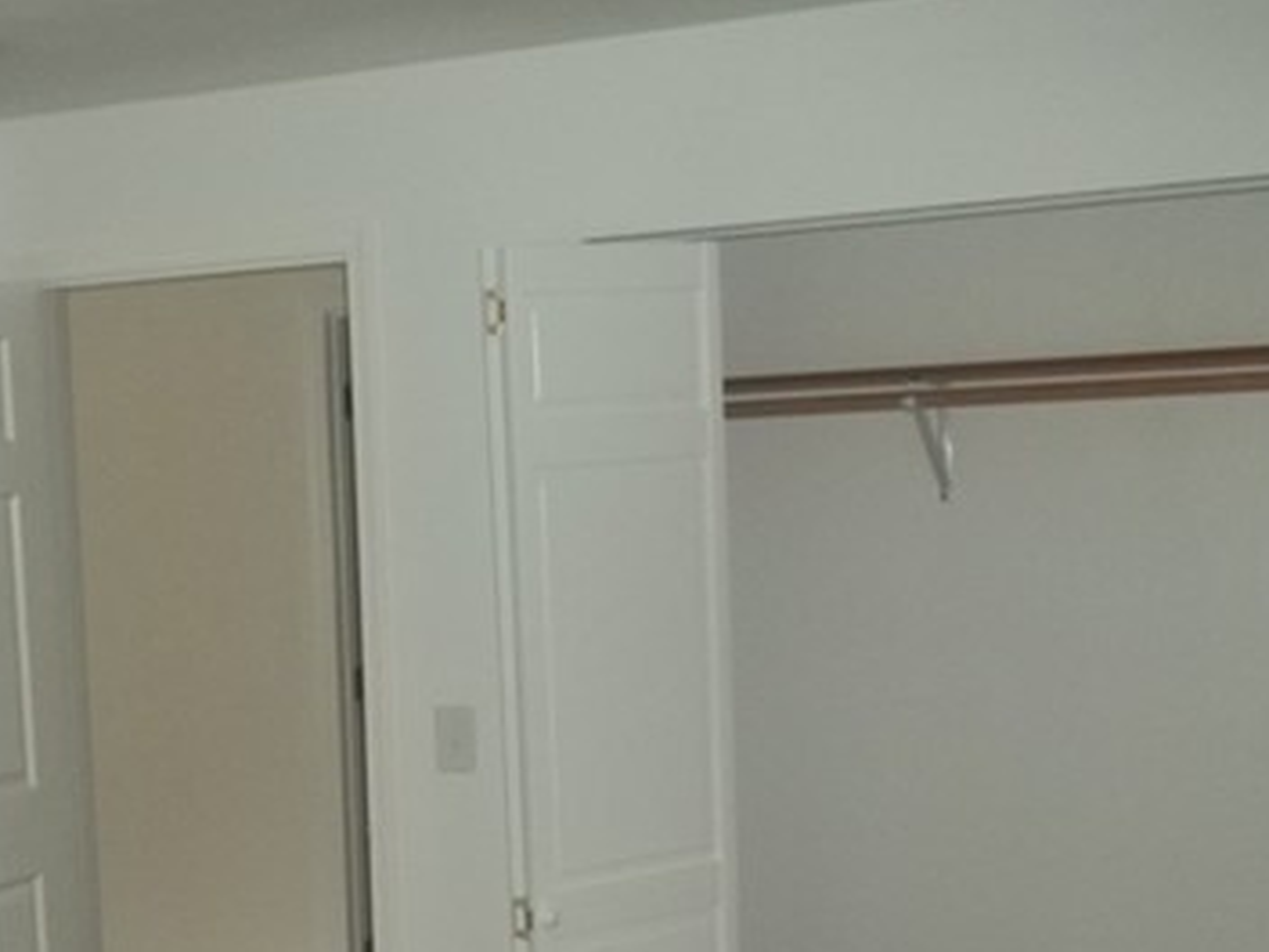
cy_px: 826
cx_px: 389
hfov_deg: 31.8
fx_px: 2200
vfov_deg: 23.9
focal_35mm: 60
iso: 160
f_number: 3.3
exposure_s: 1/30
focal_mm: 5.9
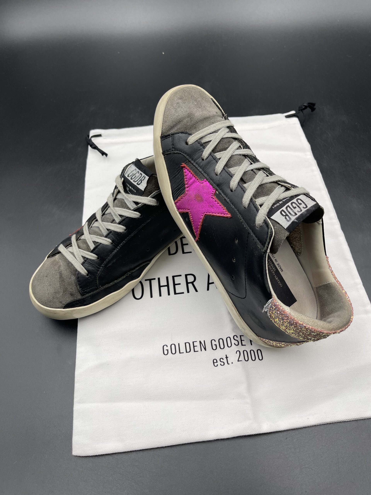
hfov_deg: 53.1
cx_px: 186
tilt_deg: -60.4
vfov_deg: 67.3
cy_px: 248
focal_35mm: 26
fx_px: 372
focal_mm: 5.1
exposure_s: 1/587
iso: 32
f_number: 1.6
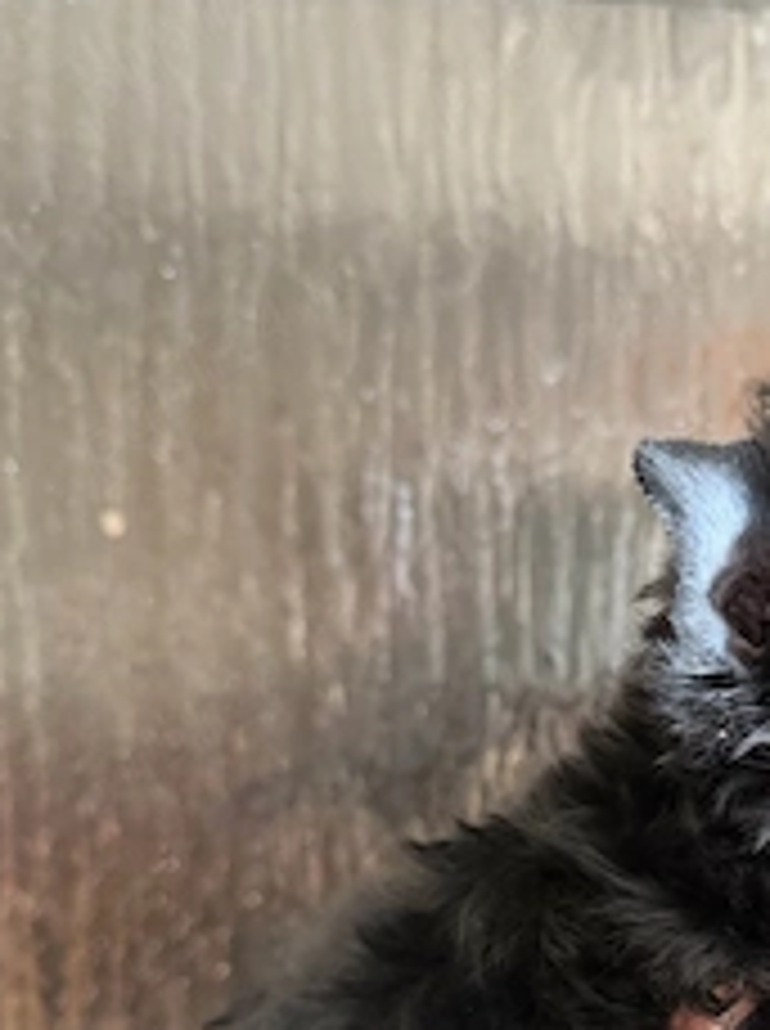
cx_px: 662
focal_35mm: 42
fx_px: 1249
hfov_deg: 32.9
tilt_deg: -11.0
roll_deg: -1.2
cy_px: 765
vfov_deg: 43.5
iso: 800
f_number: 1.78
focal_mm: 6.76
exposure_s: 1/54
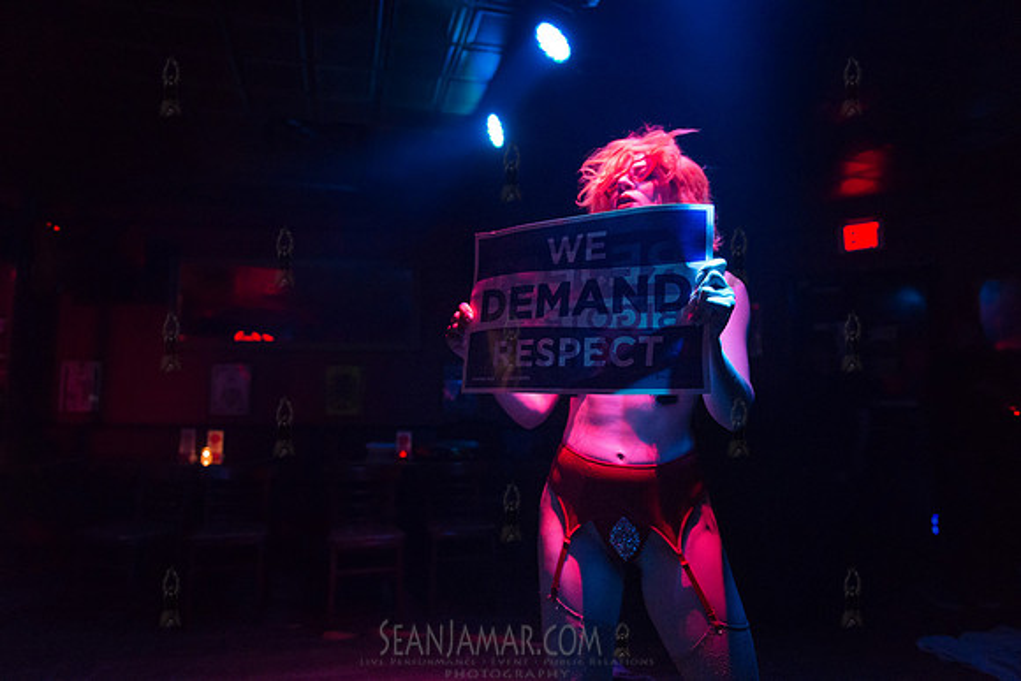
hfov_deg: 73.7
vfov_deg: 53.2
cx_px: 510
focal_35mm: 24
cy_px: 340
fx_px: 681
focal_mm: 24
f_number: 2.8
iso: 5000
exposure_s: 1/320
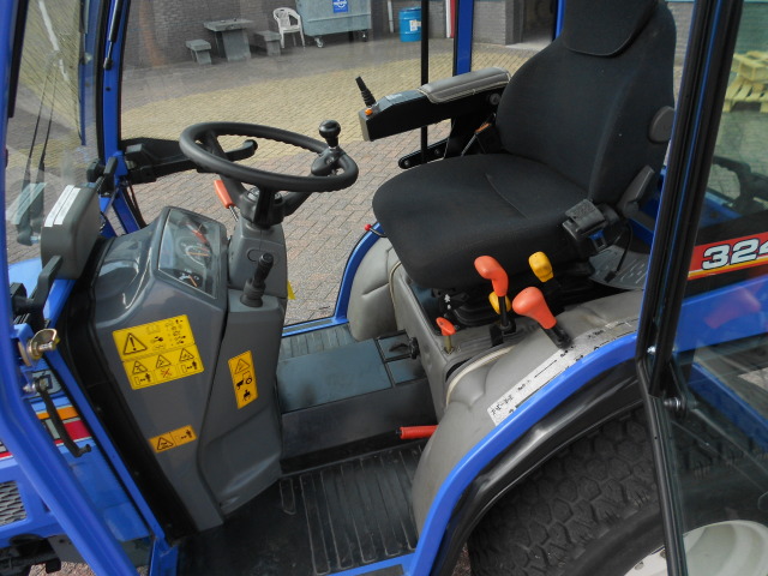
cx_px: 384
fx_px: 577
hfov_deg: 67.3
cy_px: 288
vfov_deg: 53.1
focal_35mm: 26
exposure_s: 1/320
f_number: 3.2
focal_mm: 4.6
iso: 80
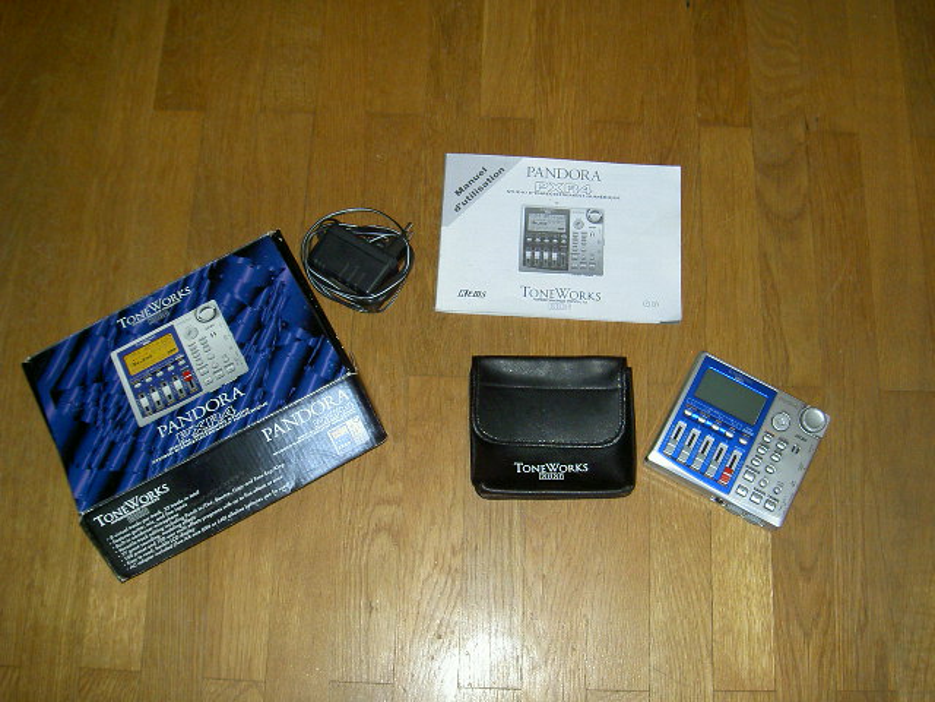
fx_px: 1053
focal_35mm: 39
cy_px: 351
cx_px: 468
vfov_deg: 36.8
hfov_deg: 47.9
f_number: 2.8
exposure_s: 1/59.5
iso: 100
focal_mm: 8
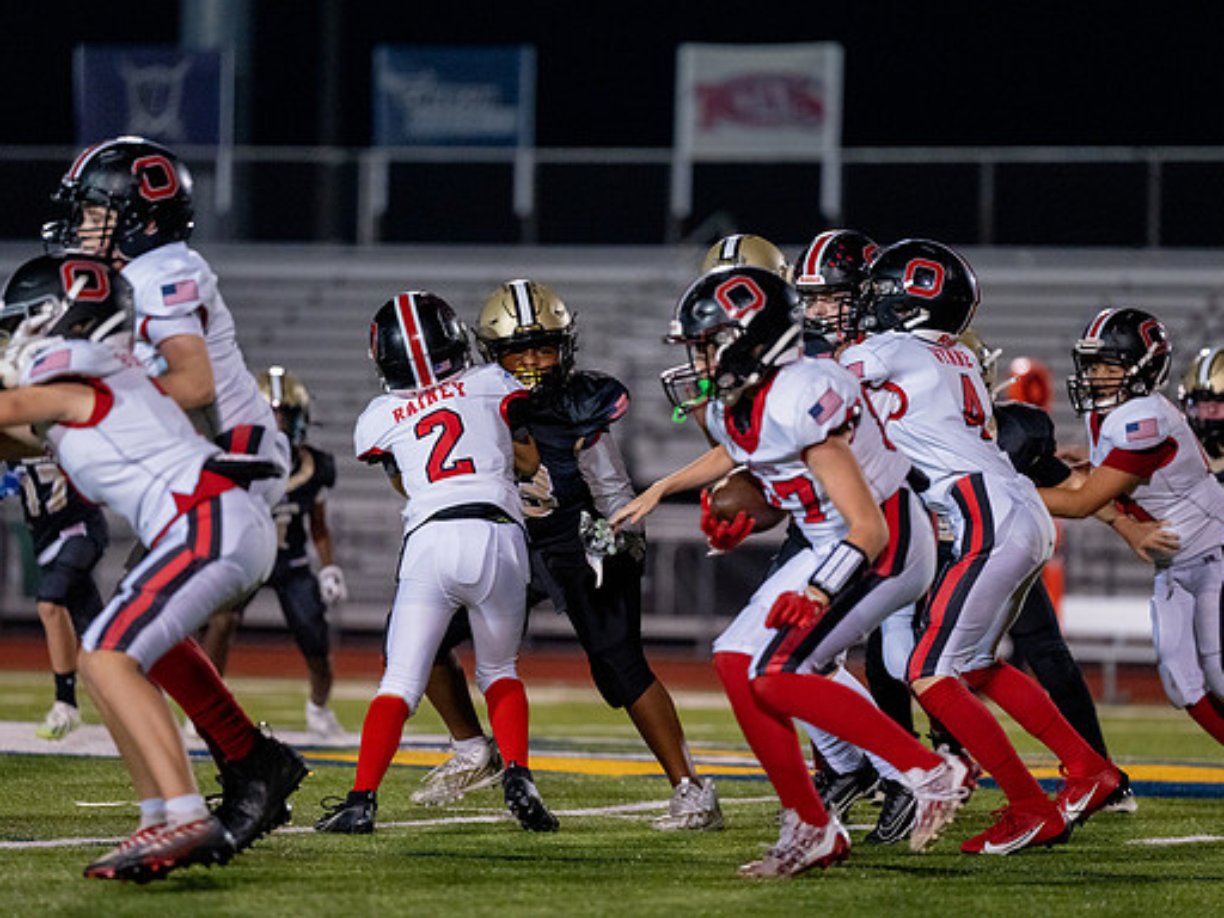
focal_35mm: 218
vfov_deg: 6.8
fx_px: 7708
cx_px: 634
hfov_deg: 9.1
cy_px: 458
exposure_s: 1/1250
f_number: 2.8
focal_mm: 200
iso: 5000
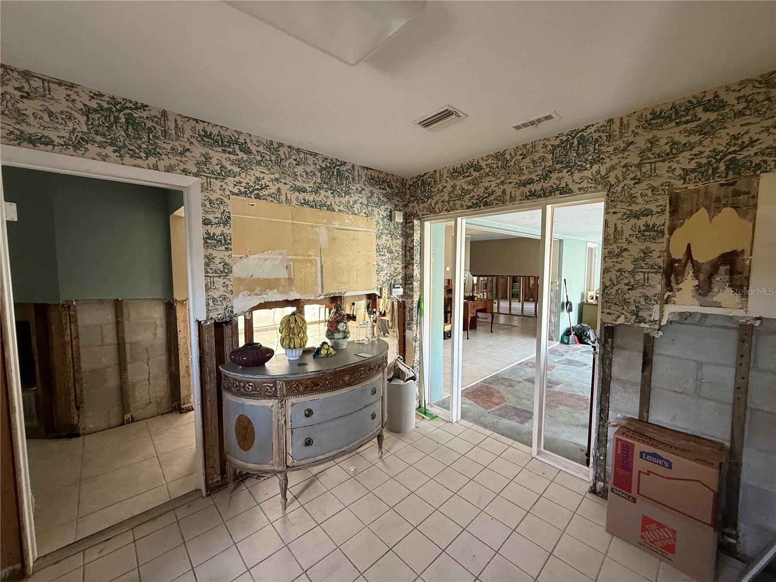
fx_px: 314
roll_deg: -0.1
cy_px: 291
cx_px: 388
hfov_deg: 102.1
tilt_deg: -3.3
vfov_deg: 85.7
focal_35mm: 14
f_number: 2.2
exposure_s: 1/60
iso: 250
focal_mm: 2.22
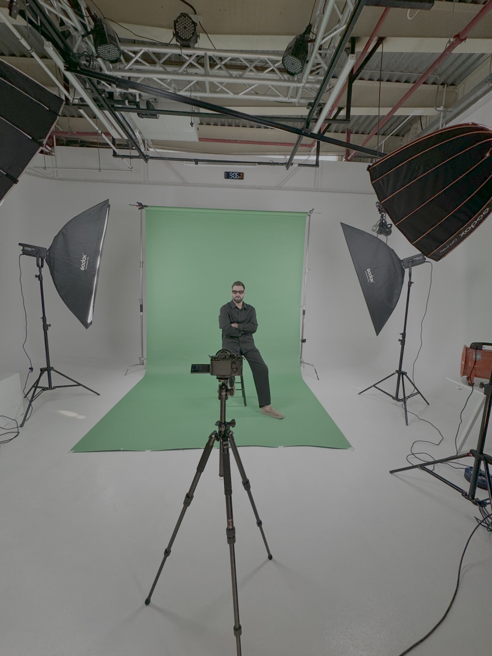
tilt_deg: -12.0
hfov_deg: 85.7
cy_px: 328
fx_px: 265
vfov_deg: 102.1
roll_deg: -2.6
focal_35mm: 14
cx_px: 246
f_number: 2.2
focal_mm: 2.22
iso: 64
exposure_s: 1/99
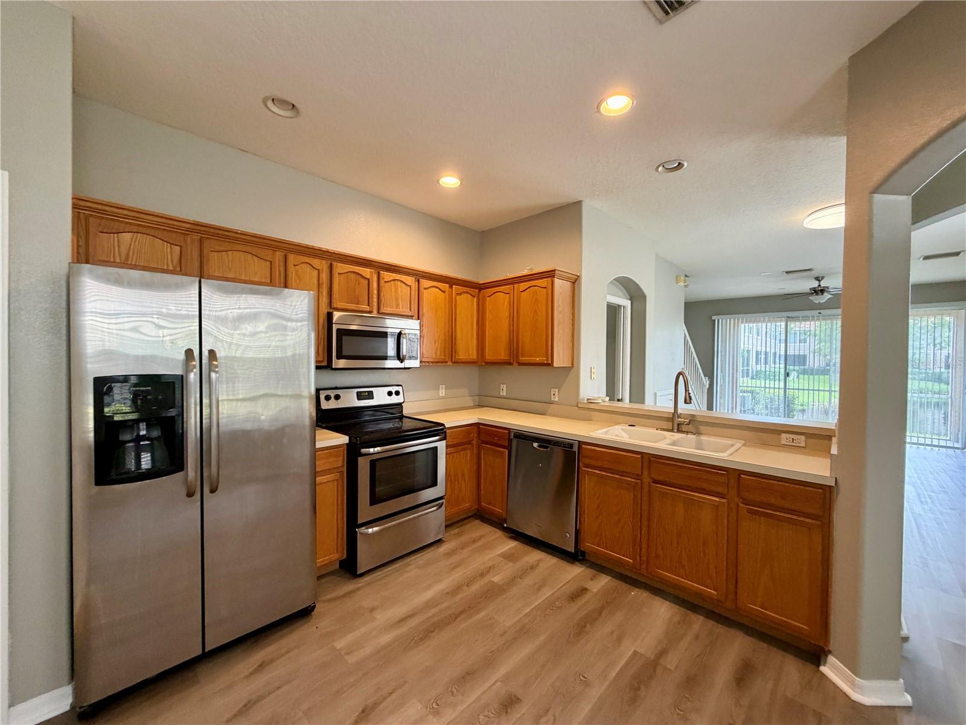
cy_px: 362
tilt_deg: -1.5
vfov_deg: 85.7
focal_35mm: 14
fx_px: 391
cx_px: 483
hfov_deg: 102.1
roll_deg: -0.3
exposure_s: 1/60
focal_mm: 2.22
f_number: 2.2
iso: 200
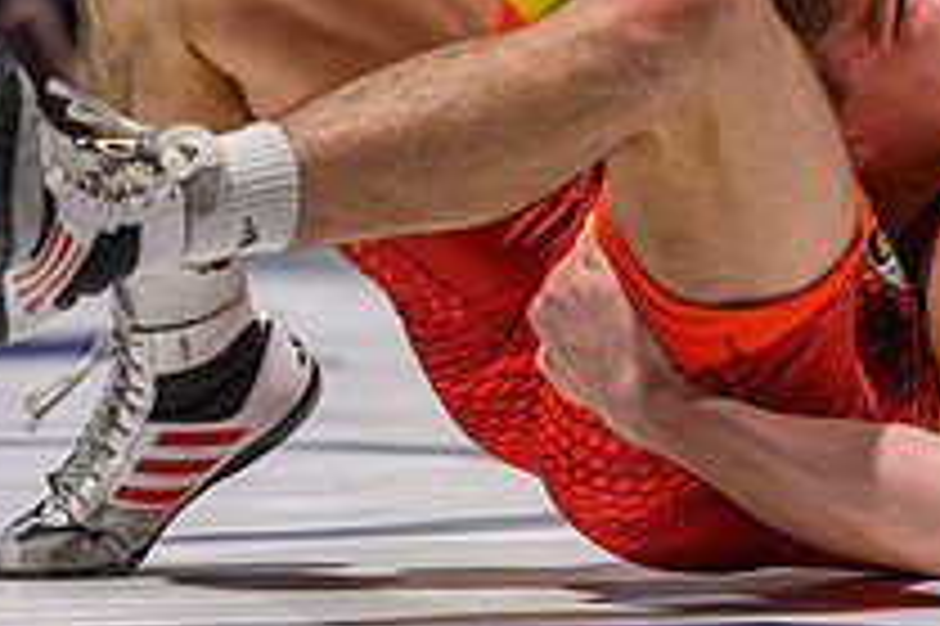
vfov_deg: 3.4
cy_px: 255
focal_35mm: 401
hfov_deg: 5.1
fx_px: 10462
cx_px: 1106
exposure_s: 1/800
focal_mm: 130
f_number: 2.8
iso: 8000
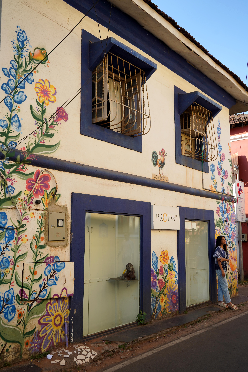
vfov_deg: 58.7
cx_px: 124
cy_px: 186
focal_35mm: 32
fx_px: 331
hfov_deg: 41.1
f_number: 5
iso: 100
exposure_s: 1/250
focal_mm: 32
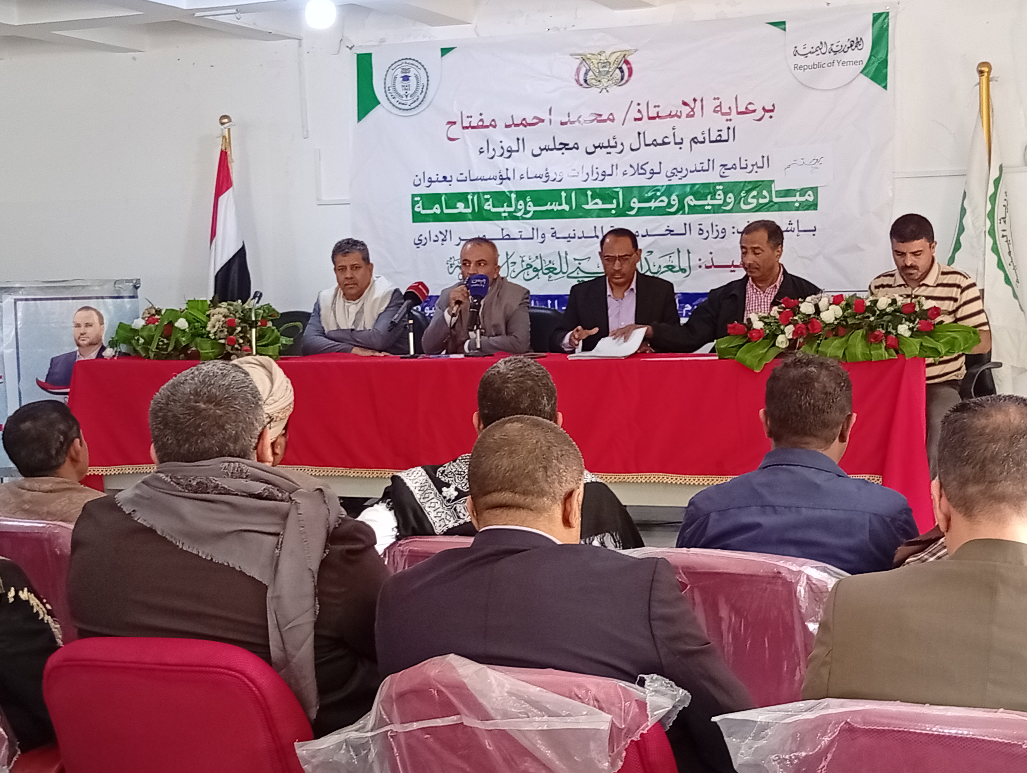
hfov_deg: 35.5
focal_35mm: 54
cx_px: 514
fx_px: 1604
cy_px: 386
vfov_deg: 27.1
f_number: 1.8
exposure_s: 1/30
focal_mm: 3.84
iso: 181
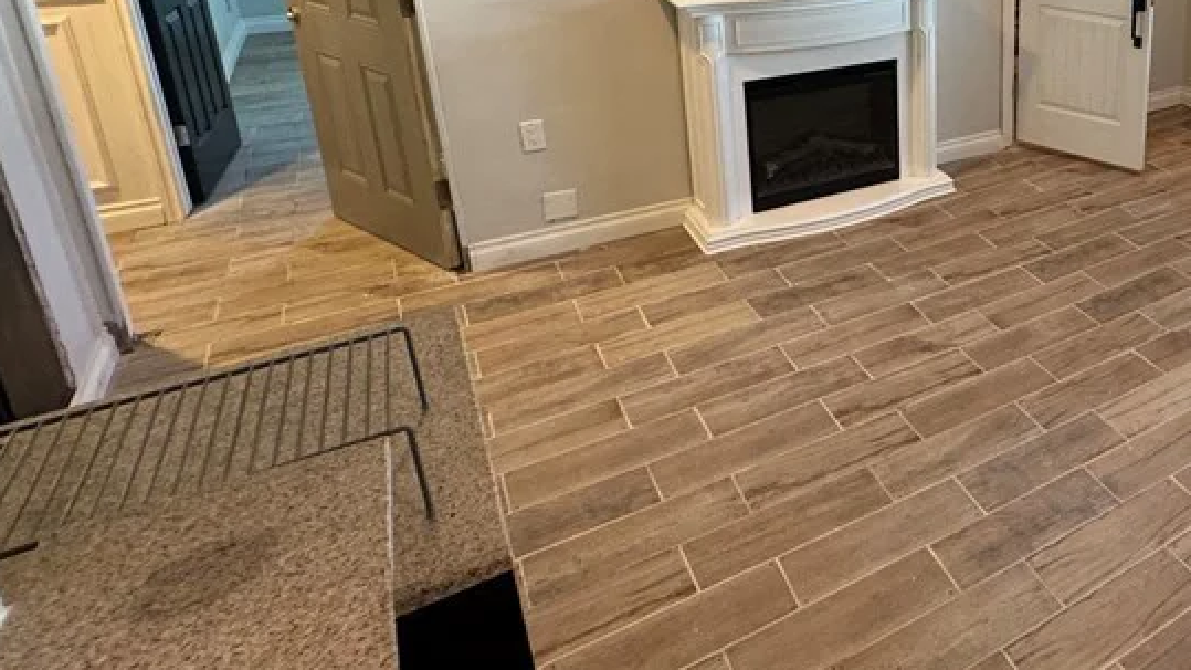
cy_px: 75
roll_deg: -3.1
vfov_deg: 37.7
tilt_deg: -15.9
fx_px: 916
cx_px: 1085
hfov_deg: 56.4
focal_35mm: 29
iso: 250
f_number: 2.2
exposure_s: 1/62
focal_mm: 2.22
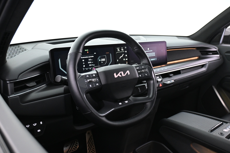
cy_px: 75
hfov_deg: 57.9
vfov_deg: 40.5
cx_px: 116
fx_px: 208
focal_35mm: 33
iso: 1600
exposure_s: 1/15
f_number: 4
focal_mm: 21
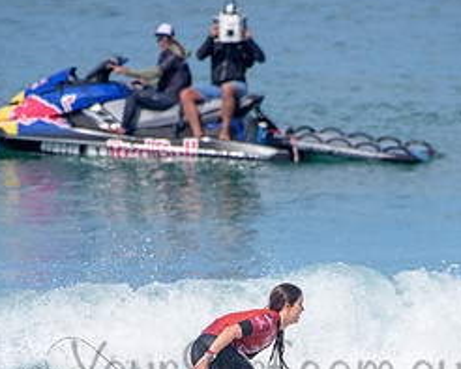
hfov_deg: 1.7
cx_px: 264
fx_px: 15096
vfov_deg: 1.4
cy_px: 353
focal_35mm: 1106
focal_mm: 500
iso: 250
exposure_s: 1/2500
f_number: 6.3
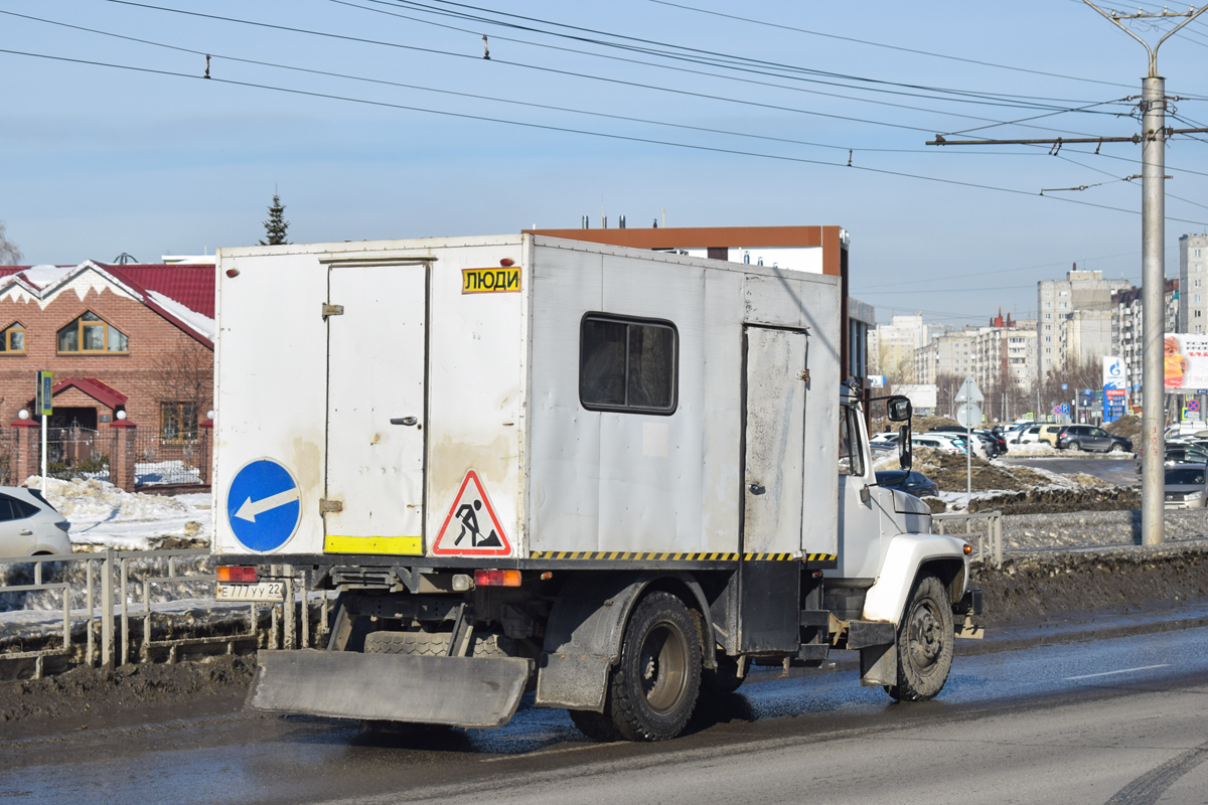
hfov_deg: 24.6
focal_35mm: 82
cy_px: 402
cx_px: 604
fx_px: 2768
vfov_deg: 16.6
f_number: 6.3
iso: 100
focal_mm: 55
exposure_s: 1/800
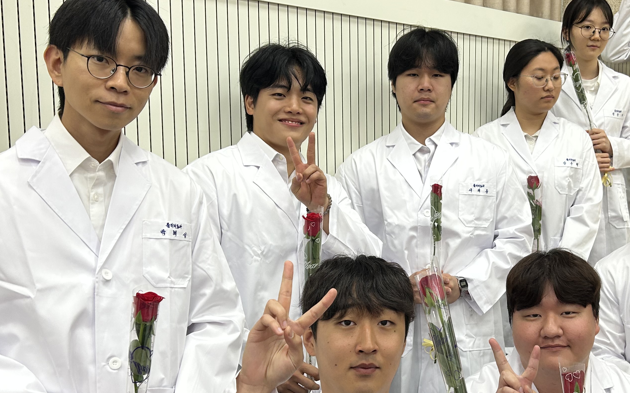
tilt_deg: -5.6
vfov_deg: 29.2
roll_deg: +0.3
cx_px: 422
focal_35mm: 44
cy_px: 227
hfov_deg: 44.6
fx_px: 755
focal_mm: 5.7
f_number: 1.5
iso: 80
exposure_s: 1/120
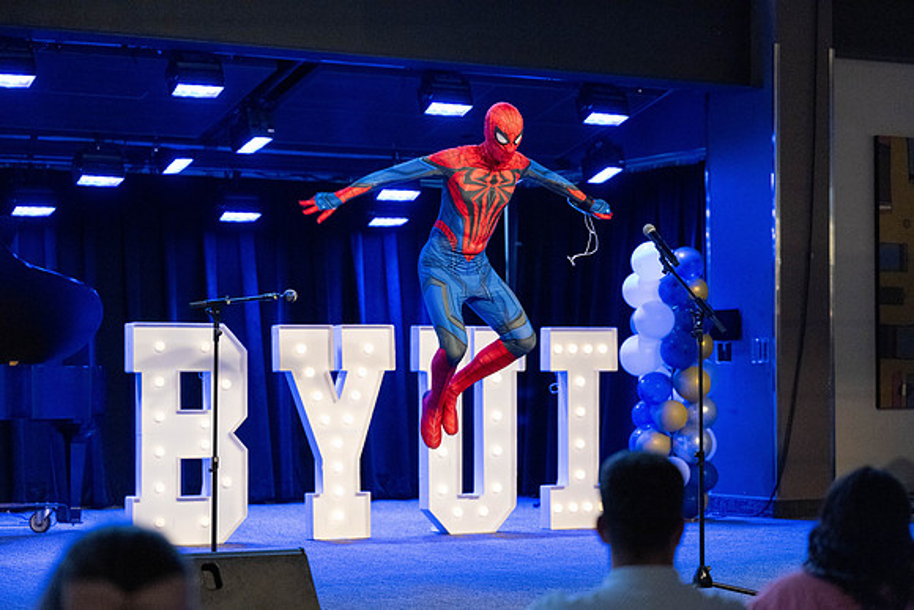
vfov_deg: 15.4
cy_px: 305
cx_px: 457
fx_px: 2260
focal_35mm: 89
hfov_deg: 22.9
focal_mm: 89
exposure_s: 1/400
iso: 8000
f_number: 2.8
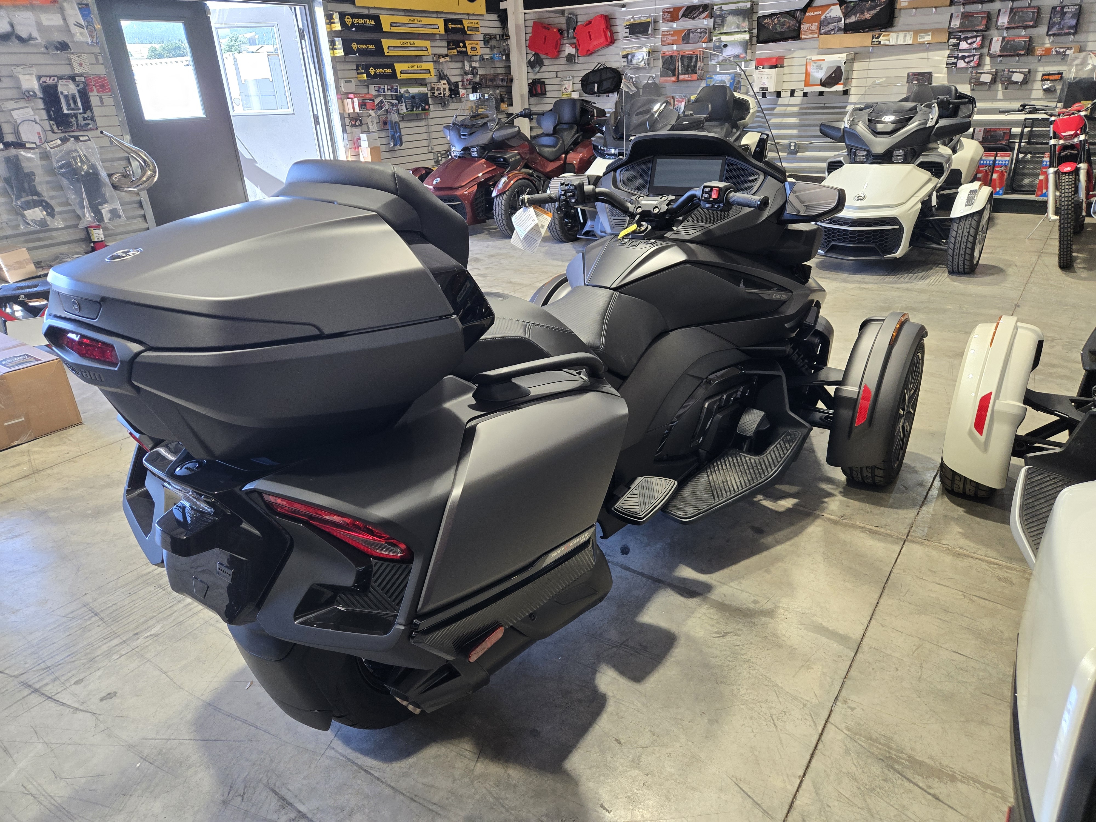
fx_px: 728
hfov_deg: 73.9
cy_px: 411
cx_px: 548
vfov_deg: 58.9
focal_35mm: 23
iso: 100
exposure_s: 1/120
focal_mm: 5.4
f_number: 1.8
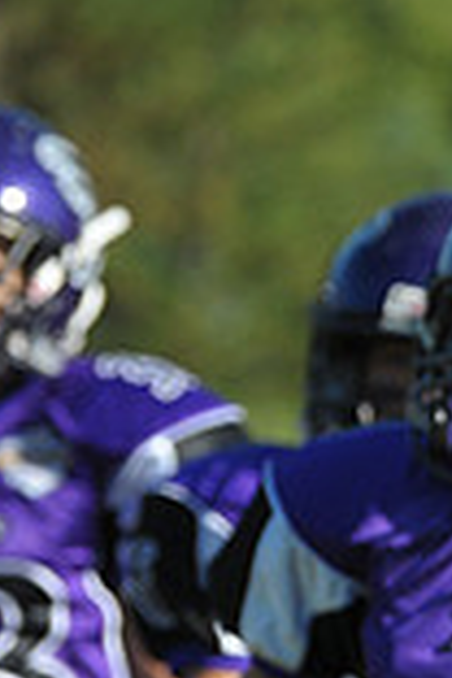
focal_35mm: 745
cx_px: 1230
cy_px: 691
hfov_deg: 1.8
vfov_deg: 2.8
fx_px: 14030
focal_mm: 200
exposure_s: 1/1000
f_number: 6.3
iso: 400
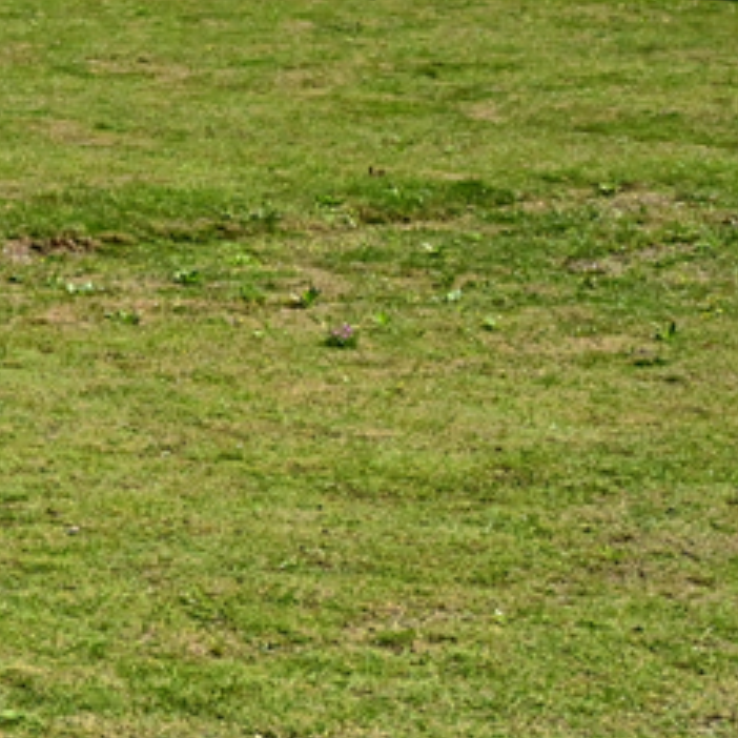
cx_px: -675
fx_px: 3526
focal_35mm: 146
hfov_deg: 11.0
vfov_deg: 11.6
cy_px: -227
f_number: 8
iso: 2200
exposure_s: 1/8000
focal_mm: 33.5
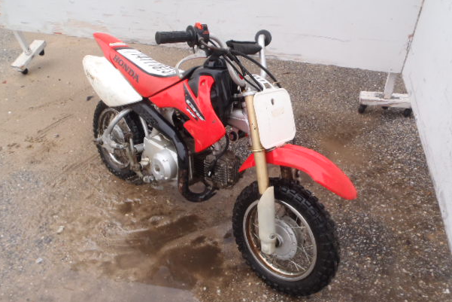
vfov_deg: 42.3
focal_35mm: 31
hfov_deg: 60.3
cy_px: 156
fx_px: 389
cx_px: 224
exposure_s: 1/60
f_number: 3.5
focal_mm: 5
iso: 100
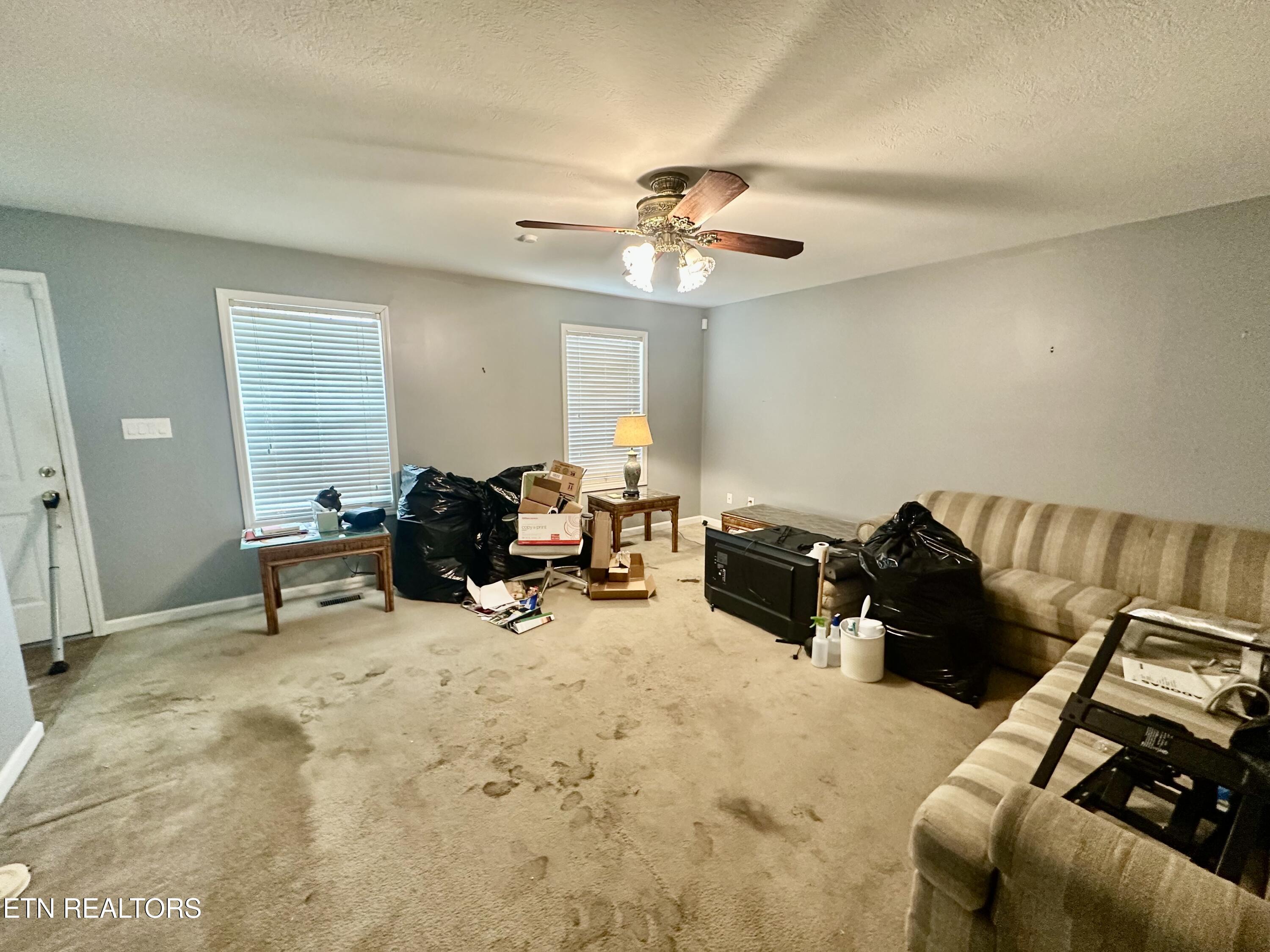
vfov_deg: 85.7
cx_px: 635
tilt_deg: -8.5
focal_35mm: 14
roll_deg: +0.5
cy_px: 476
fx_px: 514
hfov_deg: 102.1
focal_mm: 2.22
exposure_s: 1/60
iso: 400
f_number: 2.2
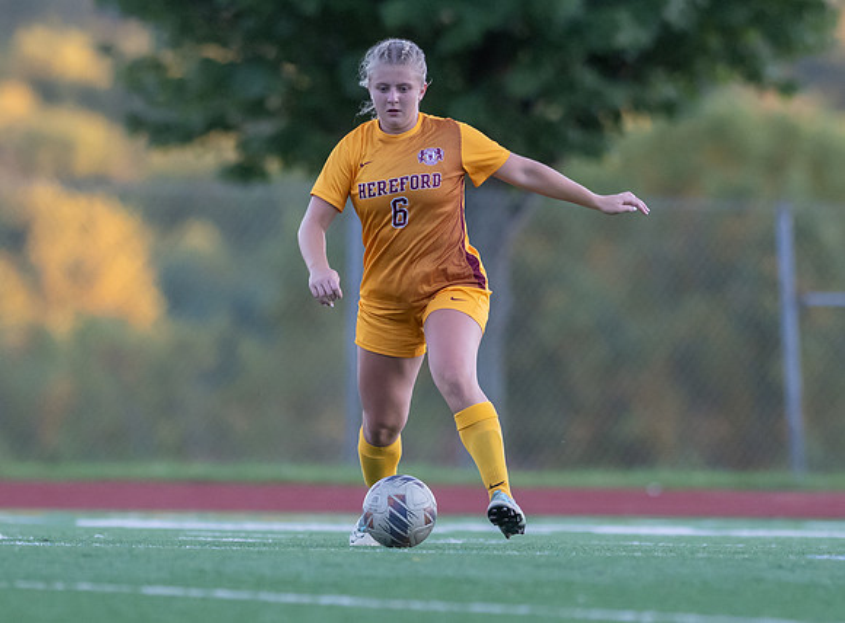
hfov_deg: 3.2
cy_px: 276
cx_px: 447
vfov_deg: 2.4
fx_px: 15139
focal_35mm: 624
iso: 1600
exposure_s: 1/1600
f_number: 2.8
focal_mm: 300
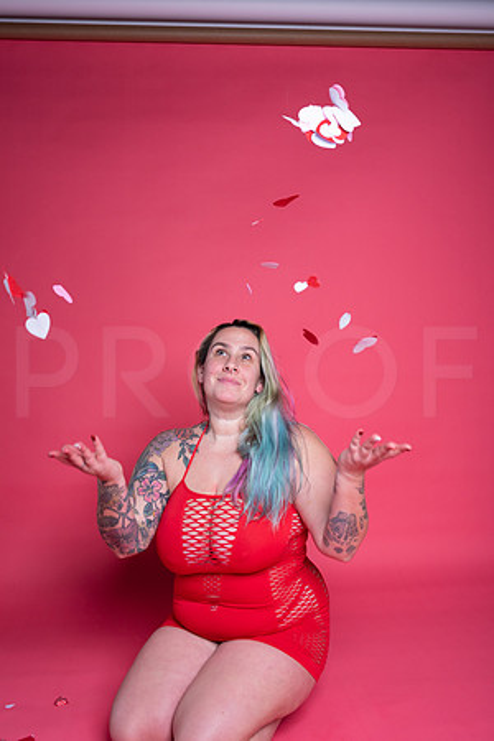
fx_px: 720
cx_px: 247
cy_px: 370
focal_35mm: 35
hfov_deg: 37.9
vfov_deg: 54.4
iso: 250
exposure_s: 1/400
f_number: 5.6
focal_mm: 35
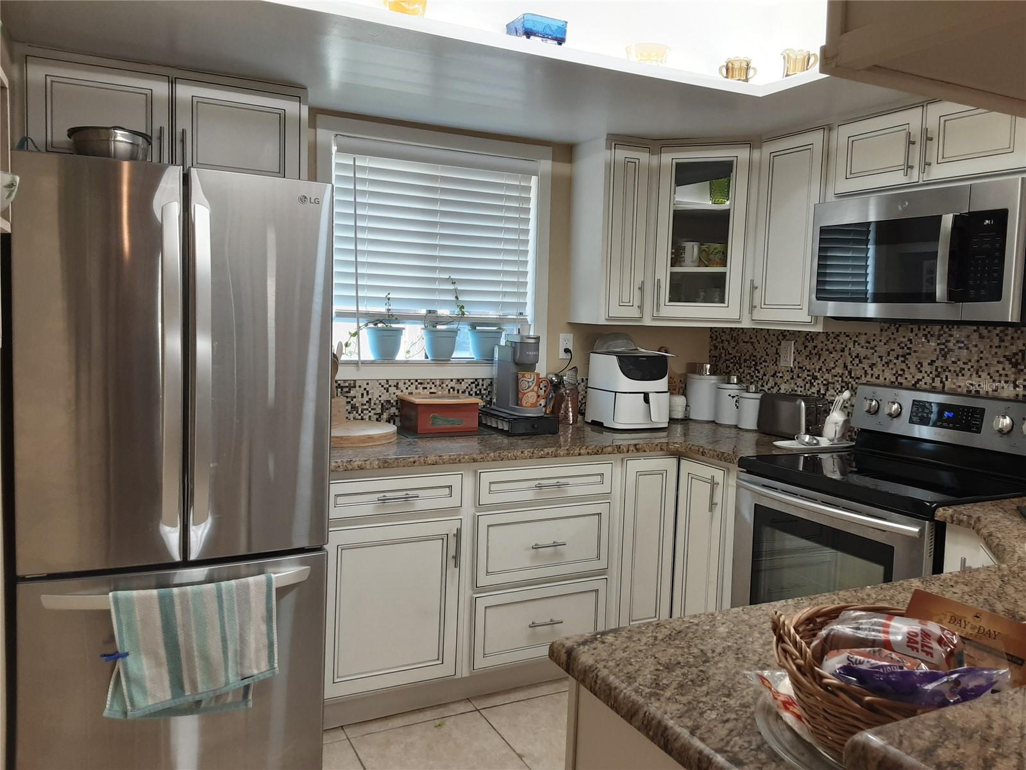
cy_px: 385
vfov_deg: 49.7
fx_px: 830
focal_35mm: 28
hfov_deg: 63.4
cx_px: 513
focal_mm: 2.9
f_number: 1.9
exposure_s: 1/50
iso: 64
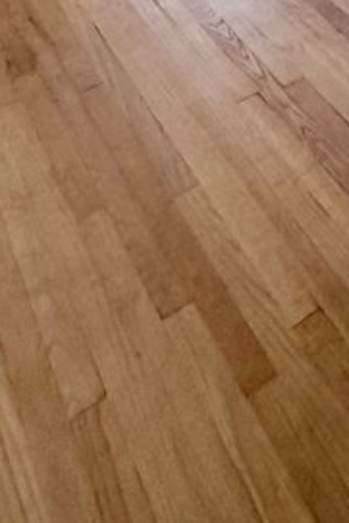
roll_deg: +0.3
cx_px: 364
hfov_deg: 23.4
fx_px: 799
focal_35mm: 55
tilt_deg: -3.1
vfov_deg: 21.7
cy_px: -432
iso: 320
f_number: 2.2
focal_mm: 2.22
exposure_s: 1/121
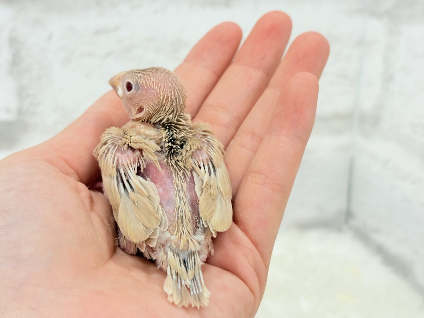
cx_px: 212
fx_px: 637
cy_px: 159
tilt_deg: -16.7
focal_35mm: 52
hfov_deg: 36.8
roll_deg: -0.9
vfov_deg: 28.0
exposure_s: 1/50
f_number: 1.6
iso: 40
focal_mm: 5.96
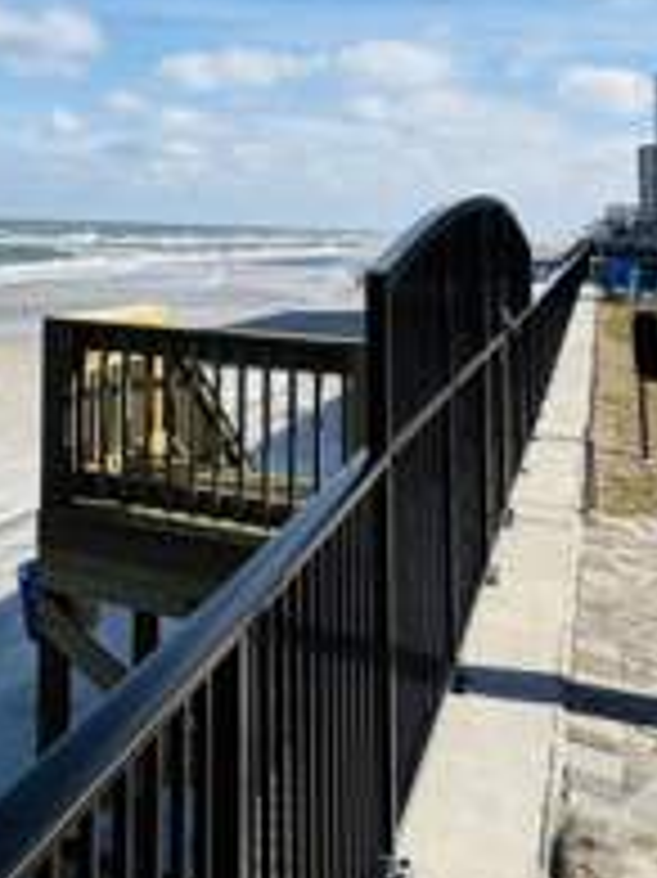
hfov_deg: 26.6
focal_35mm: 46
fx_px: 1165
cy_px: 113
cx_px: -198
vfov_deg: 38.8
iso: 50
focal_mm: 2.22
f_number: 2.2
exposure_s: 1/2674
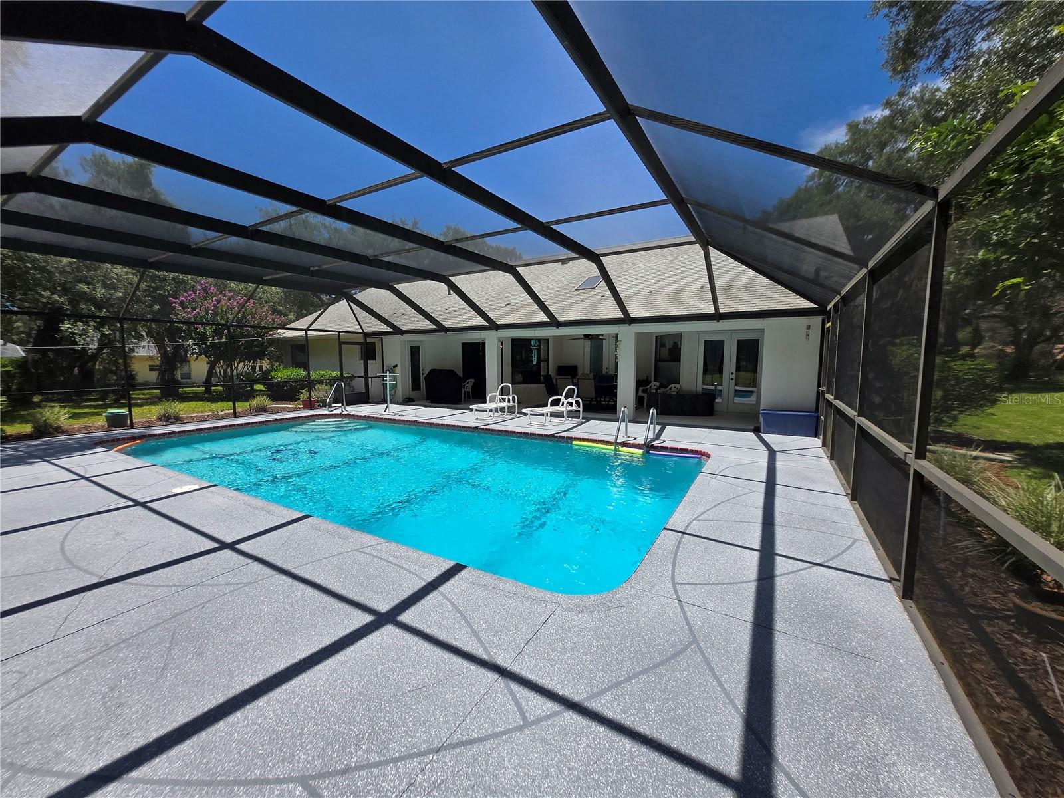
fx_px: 400
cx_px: 532
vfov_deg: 89.9
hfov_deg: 106.2
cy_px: 399
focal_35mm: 13
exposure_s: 1/696
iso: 25
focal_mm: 1.7
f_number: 2.2
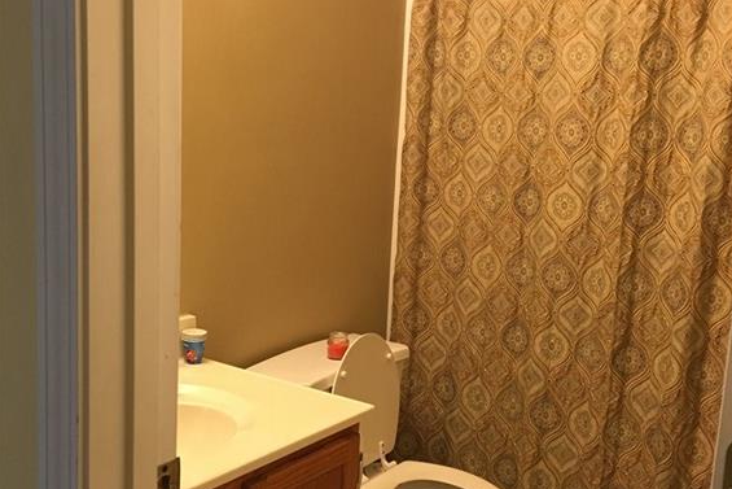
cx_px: 371
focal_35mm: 41
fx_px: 834
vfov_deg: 32.6
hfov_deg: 47.4
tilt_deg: -10.4
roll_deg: -3.0
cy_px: 267
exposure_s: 1/30
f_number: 2.2
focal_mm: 4.15
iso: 200
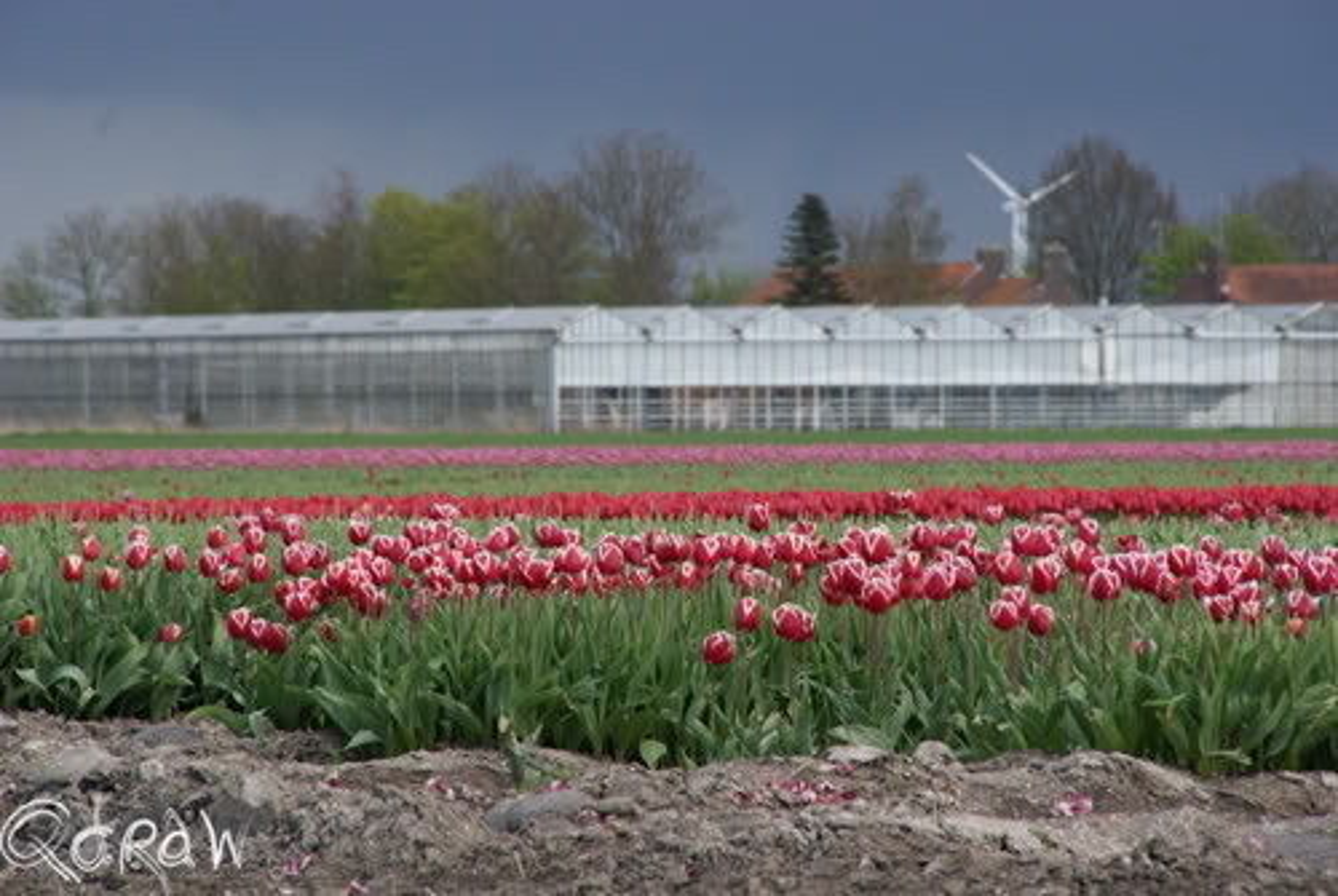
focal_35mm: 300
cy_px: 448
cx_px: 669
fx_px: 11166
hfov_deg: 6.9
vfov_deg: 4.6
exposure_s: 1/100
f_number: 13
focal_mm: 200
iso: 200
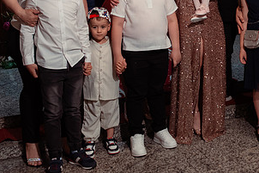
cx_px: 200
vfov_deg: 18.0
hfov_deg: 26.9
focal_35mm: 74
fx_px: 532
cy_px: 5
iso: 1600
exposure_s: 1/250
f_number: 3.2
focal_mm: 35
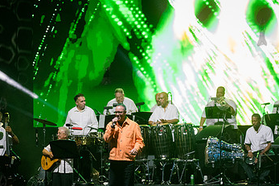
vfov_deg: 6.5
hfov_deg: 9.8
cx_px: 106
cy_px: 149
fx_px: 1627
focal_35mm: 210
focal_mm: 125
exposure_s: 1/1000
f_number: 4
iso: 5000
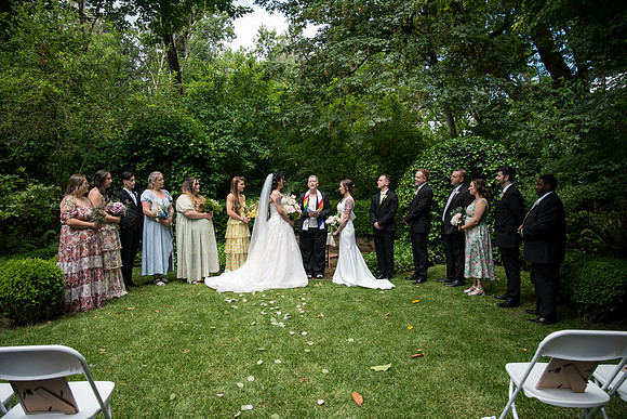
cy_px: 210
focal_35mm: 24
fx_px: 418
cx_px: 314
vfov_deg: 53.2
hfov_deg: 73.7
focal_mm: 24
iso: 320
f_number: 3.5
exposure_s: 1/400
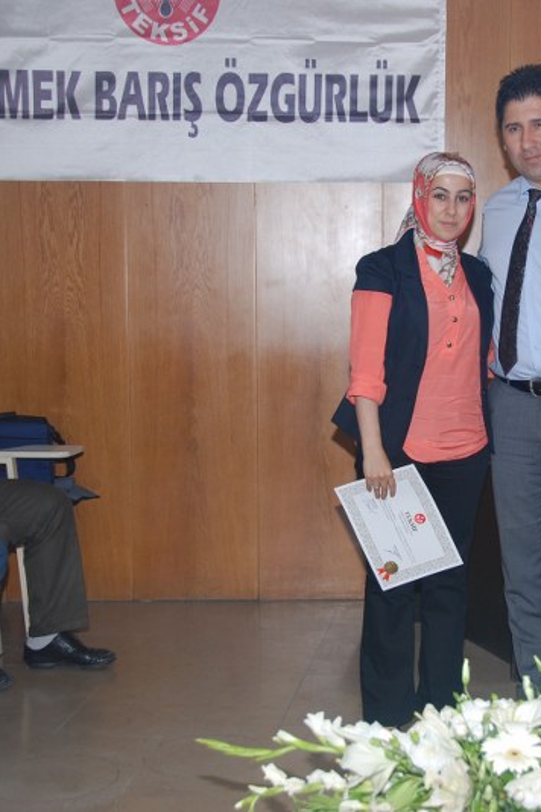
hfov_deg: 21.3
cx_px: 427
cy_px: 405
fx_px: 1420
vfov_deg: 31.9
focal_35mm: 63
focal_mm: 28
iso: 200
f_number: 4
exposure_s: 1/60
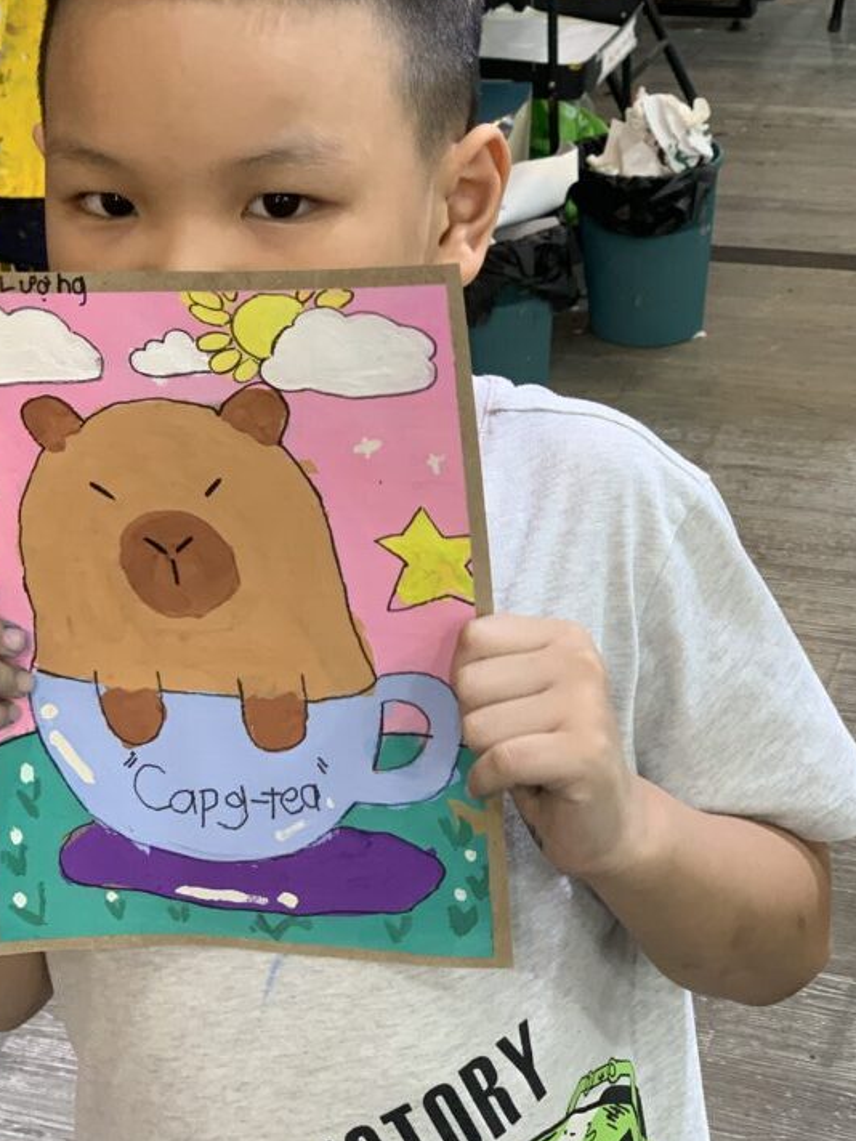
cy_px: 524
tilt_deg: -26.5
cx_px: 372
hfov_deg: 20.2
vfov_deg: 26.7
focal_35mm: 73
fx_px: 2407
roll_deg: +3.0
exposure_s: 1/50
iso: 125
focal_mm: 6
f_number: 2.4
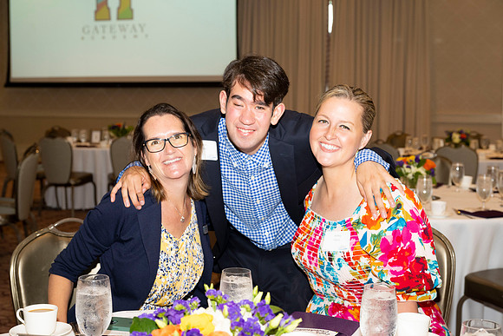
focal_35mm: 54
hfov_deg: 36.9
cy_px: 168
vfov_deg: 25.1
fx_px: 755
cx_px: 252
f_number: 5.6
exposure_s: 1/80
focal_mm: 54
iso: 1000
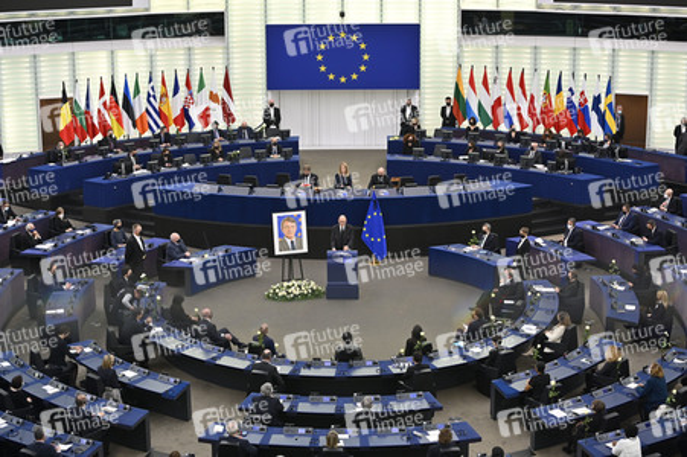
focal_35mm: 70
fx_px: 1335
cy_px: 228
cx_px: 344
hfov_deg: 28.9
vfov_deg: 19.4
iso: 1000
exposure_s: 1/400
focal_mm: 70
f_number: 2.8
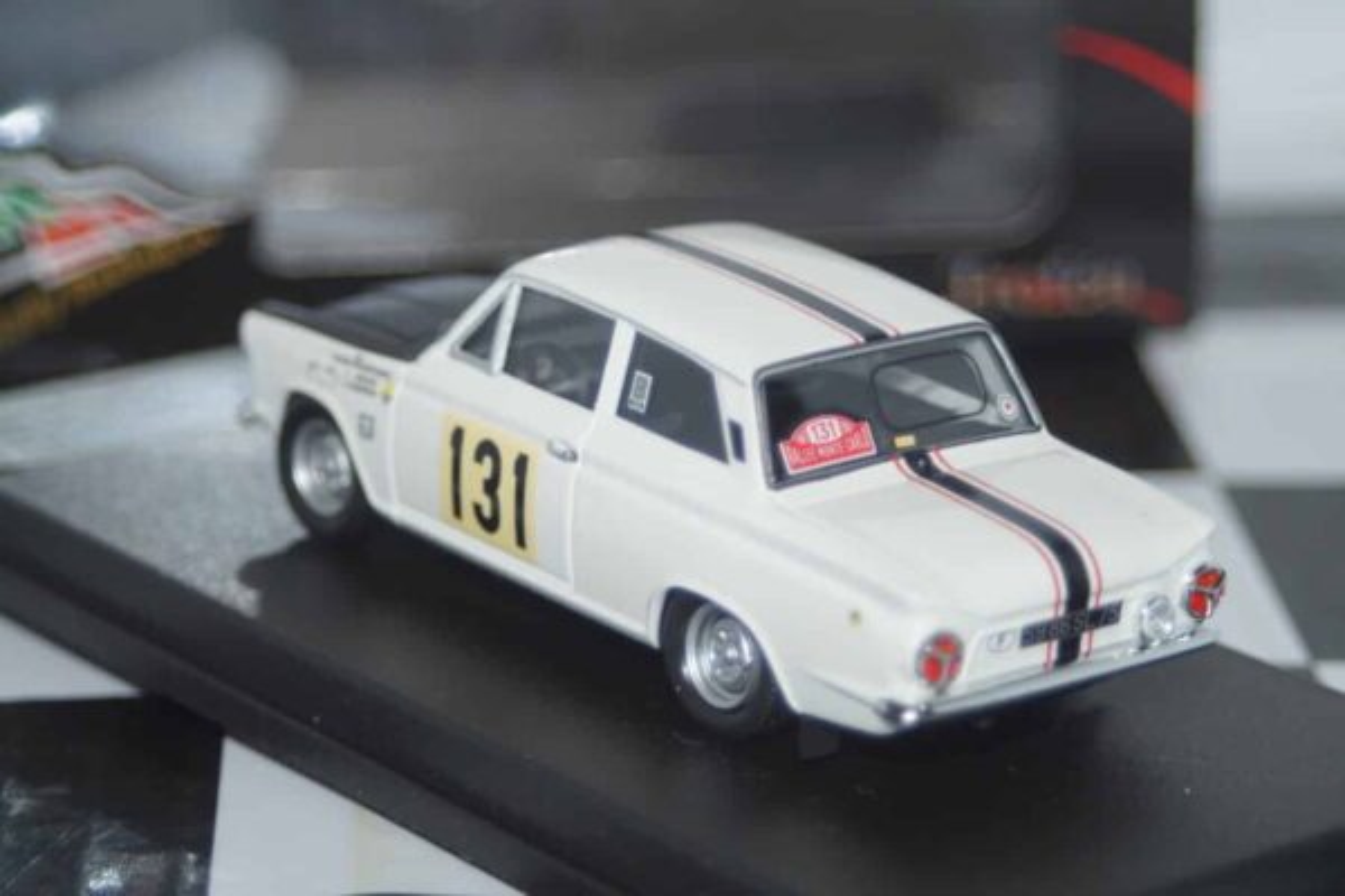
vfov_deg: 11.4
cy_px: 448
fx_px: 4483
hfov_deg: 17.1
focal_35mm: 120
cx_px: 672
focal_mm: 80
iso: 400
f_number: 5.6
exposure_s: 1/160
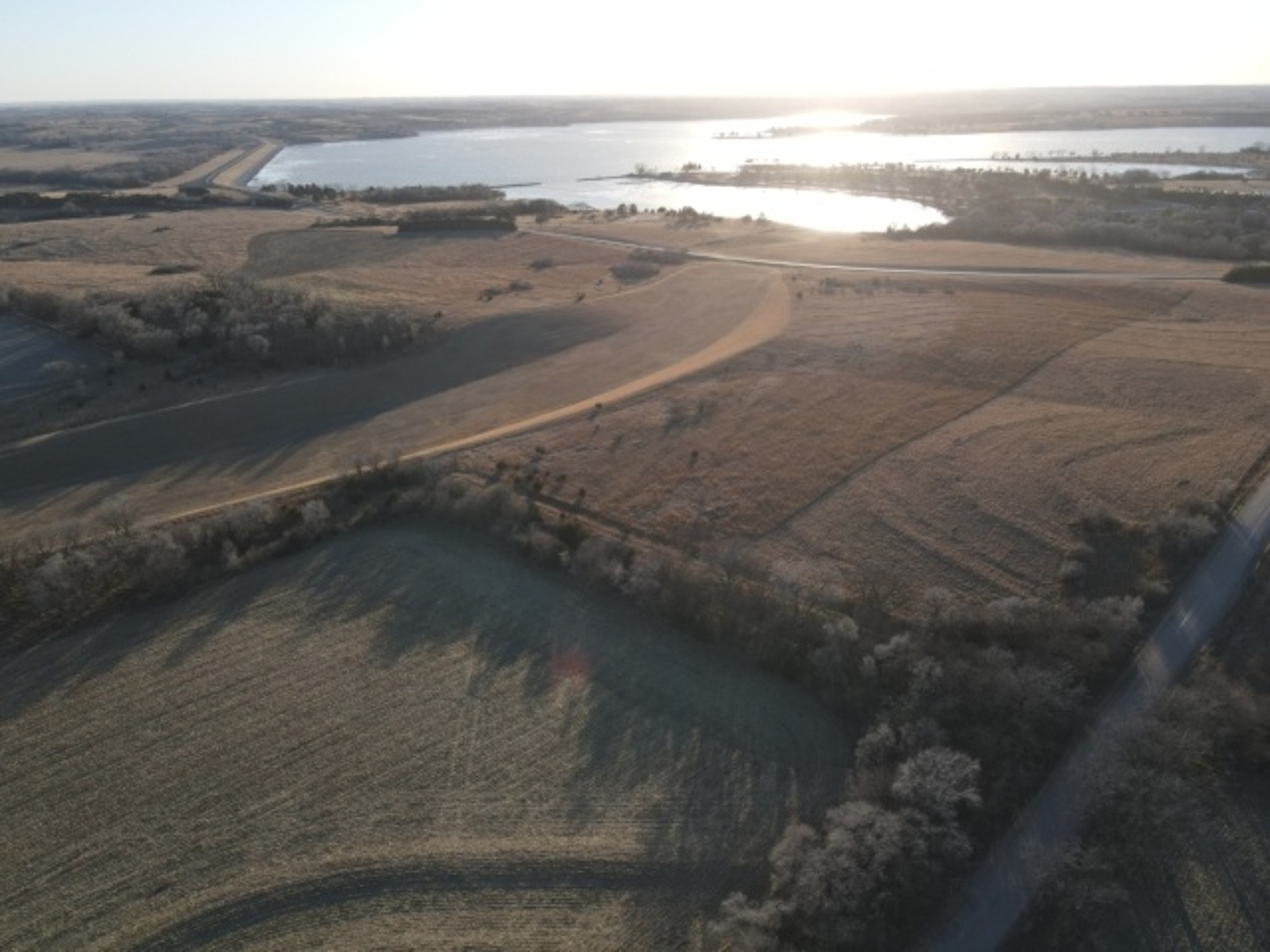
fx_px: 881
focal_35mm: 24
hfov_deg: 71.6
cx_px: 635
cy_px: 476
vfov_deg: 56.8
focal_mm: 4.5
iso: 100
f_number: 2.8
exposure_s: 1/350
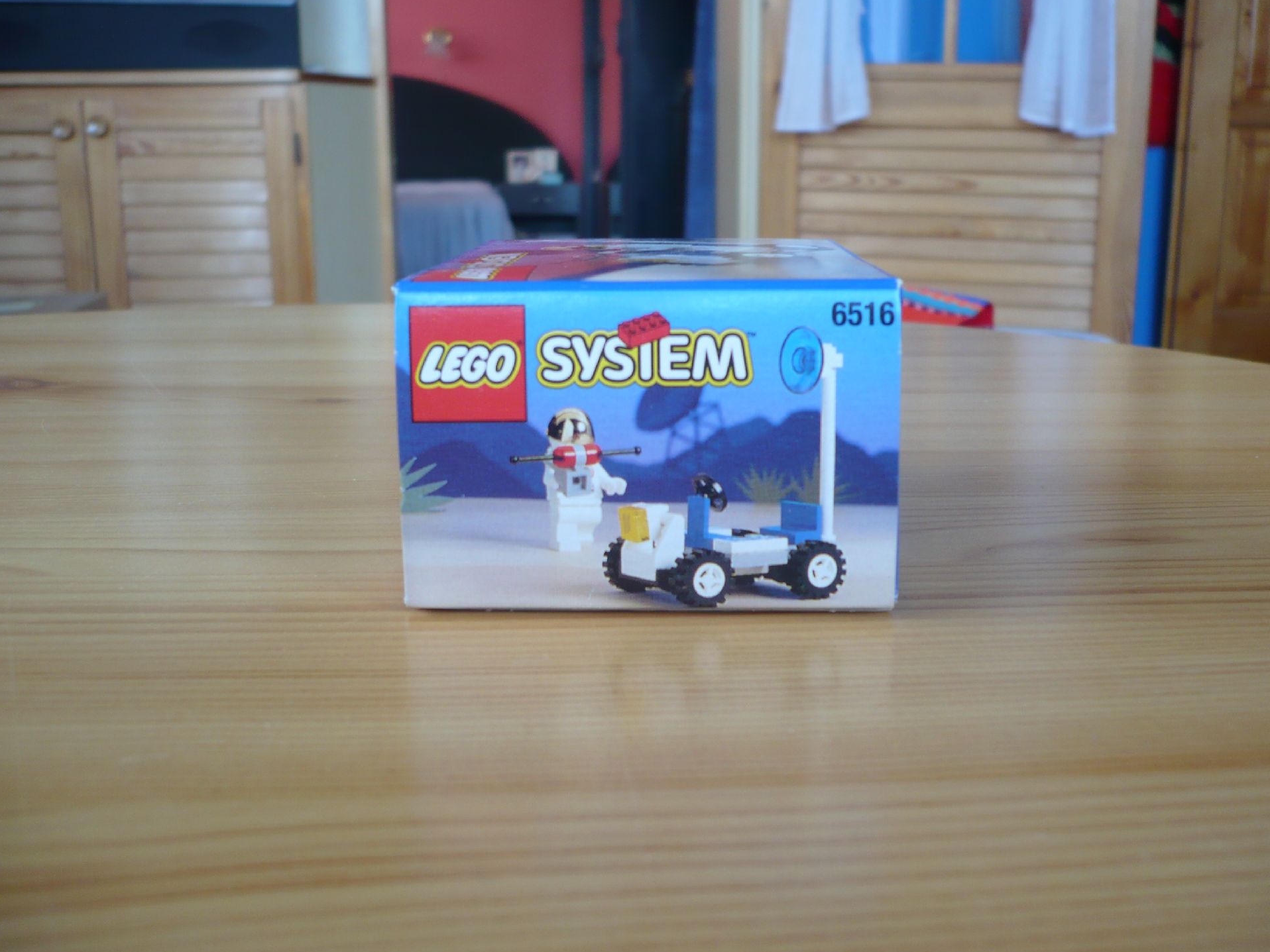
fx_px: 1321
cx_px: 651
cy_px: 476
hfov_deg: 51.3
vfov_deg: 39.7
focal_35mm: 36
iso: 100
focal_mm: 5.8
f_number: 2.8
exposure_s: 1/25
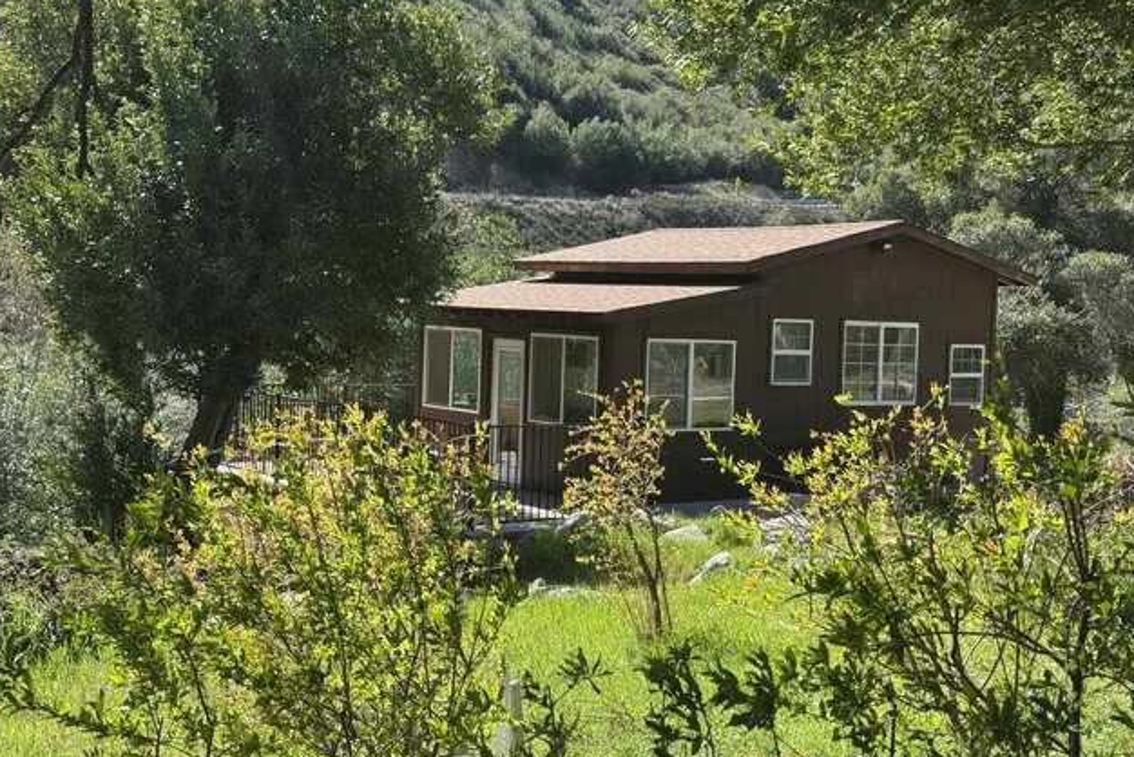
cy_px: 359
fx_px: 1607
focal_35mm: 51
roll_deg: -2.7
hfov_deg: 38.9
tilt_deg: -3.1
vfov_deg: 26.5
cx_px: 563
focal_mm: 6.76
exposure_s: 1/1133
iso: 64
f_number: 1.78
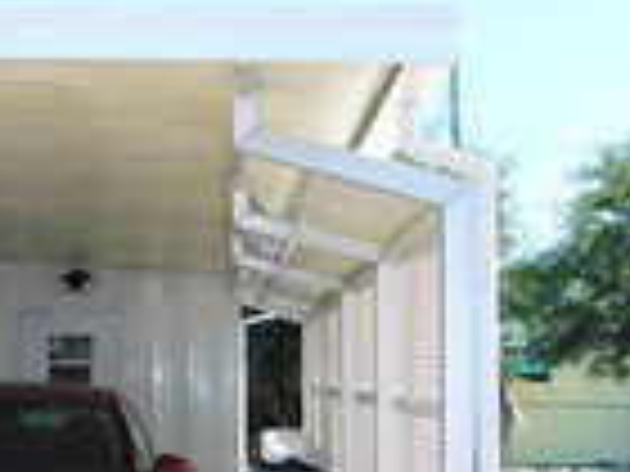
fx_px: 1274
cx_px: -65
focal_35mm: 70
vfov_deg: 20.8
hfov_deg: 25.7
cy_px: 378
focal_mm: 4
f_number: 3
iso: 125
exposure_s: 1/1000
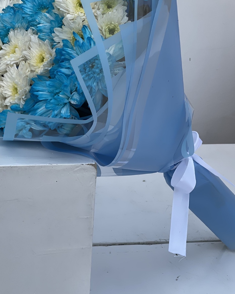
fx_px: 922
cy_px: 81
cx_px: 76
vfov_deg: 18.0
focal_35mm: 106
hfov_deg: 14.5
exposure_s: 1/483
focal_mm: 7.5
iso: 20
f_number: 2.2
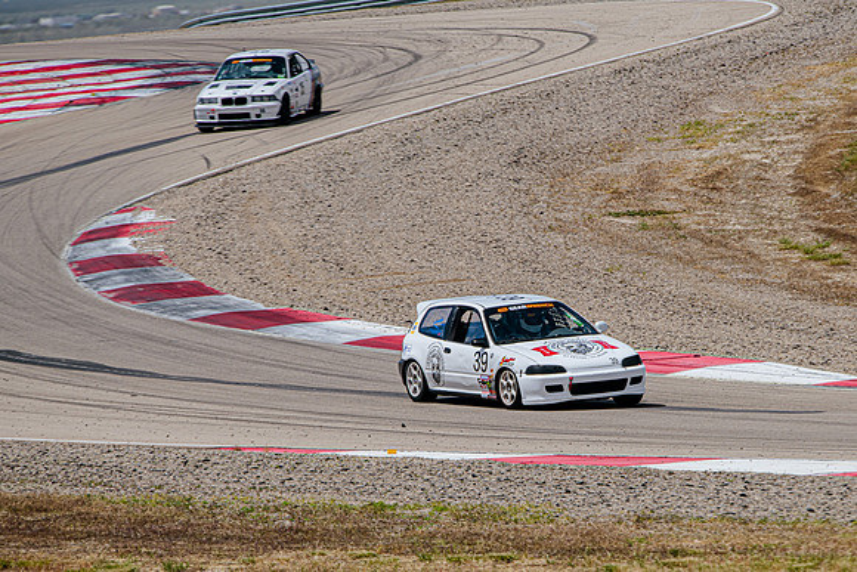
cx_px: 505
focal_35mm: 370
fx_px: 8816
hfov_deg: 5.6
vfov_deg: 3.7
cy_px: 406
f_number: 5.6
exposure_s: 1/800
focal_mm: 260
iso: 125
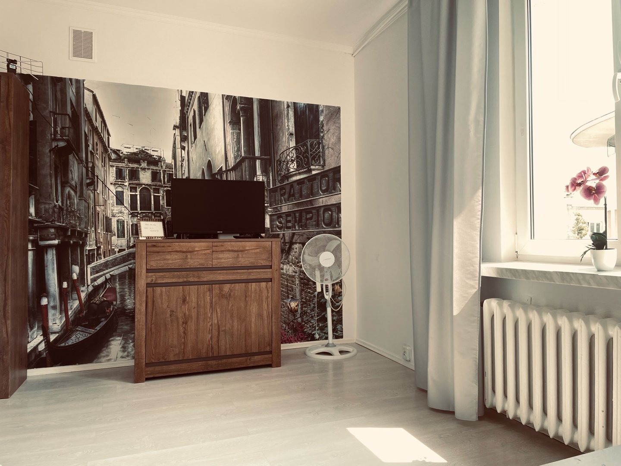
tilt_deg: -0.1
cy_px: 233
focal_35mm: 26
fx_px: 466
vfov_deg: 53.1
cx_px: 310
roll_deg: +0.9
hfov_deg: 67.3
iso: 64
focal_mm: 4.2
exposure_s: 1/121
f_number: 1.6
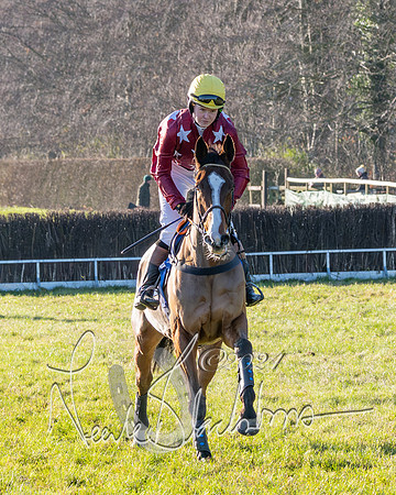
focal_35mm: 268
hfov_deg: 5.8
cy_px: 327
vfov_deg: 7.2
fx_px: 3926
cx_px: 164
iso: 400
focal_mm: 80
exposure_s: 1/1600
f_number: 5
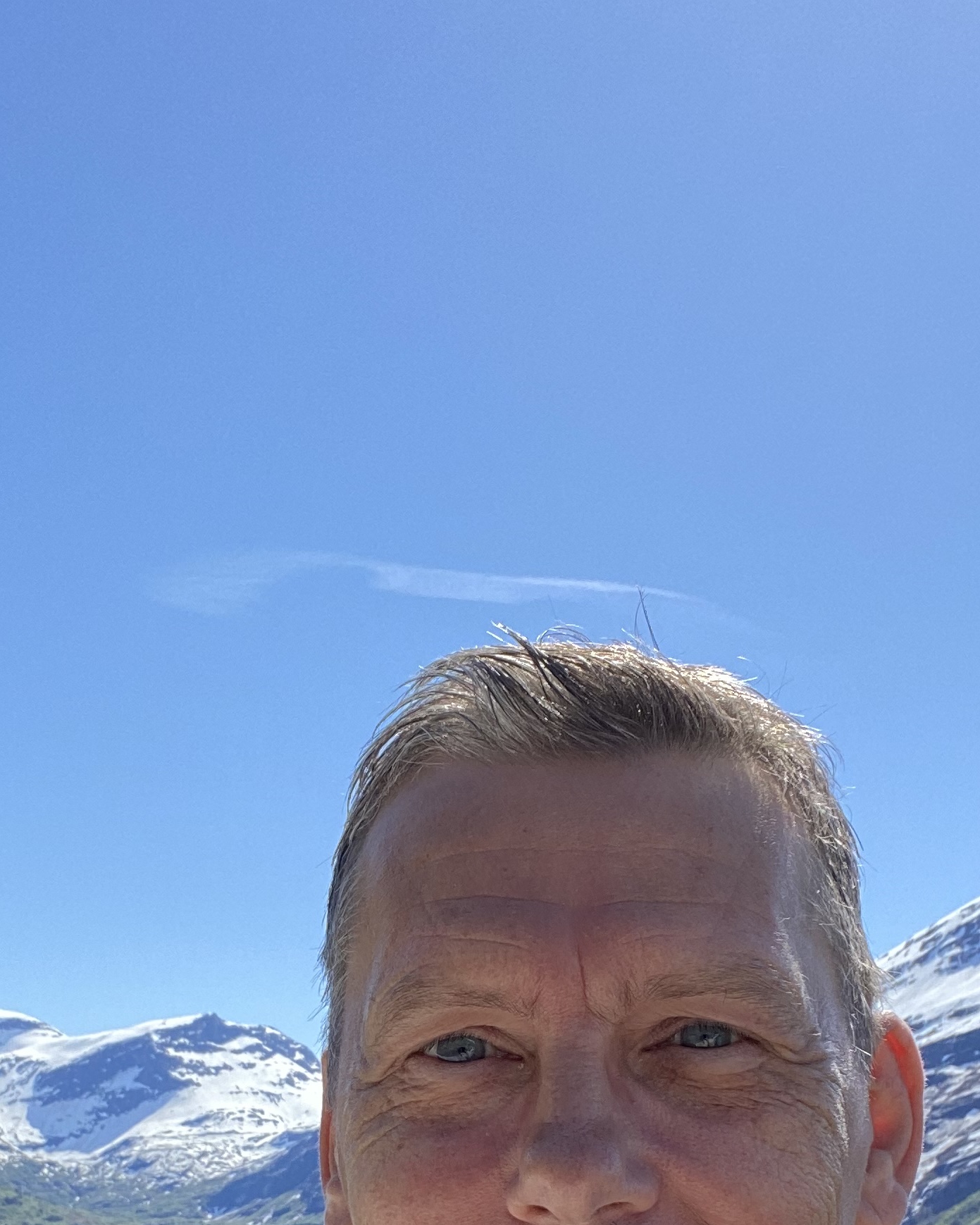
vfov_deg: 34.3
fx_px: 1885
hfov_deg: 29.0
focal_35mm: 52
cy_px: 1064
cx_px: 342
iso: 25
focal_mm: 2.71
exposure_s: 1/563
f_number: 2.2
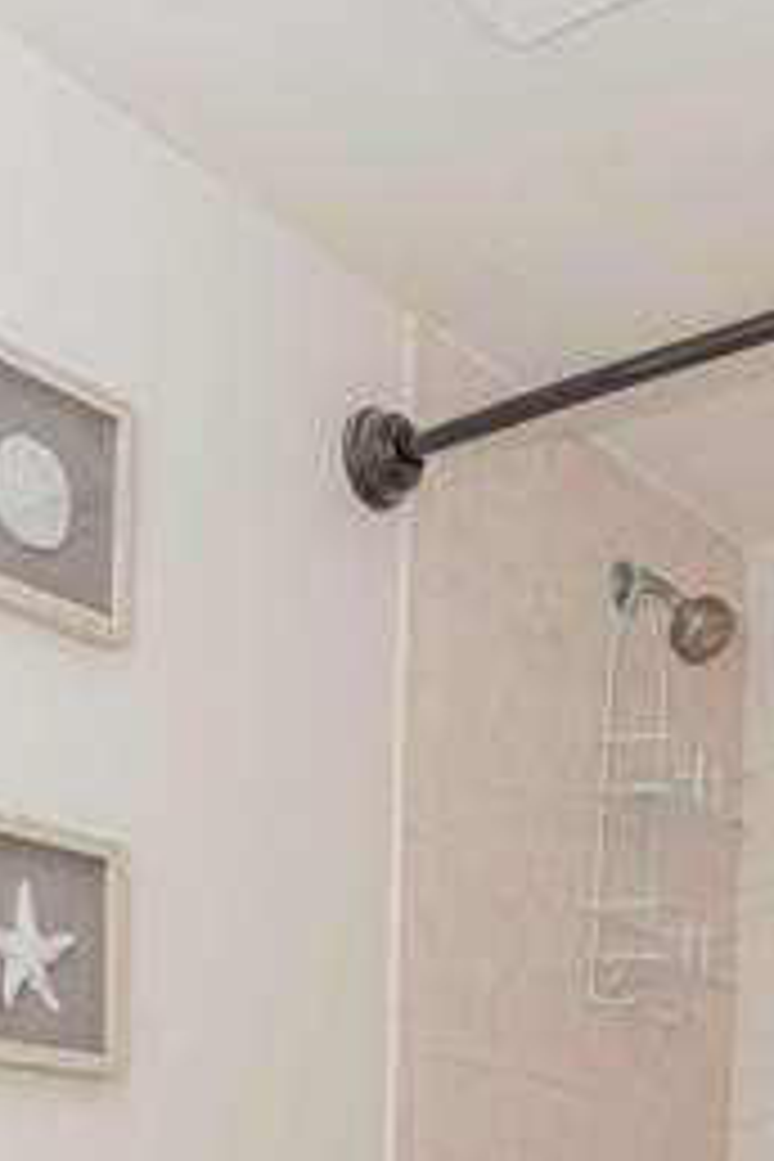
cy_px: 1460
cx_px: 418
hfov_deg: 20.3
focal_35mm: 67
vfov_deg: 26.2
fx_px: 2161
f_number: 7.1
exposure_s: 1/160
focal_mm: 24
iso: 400
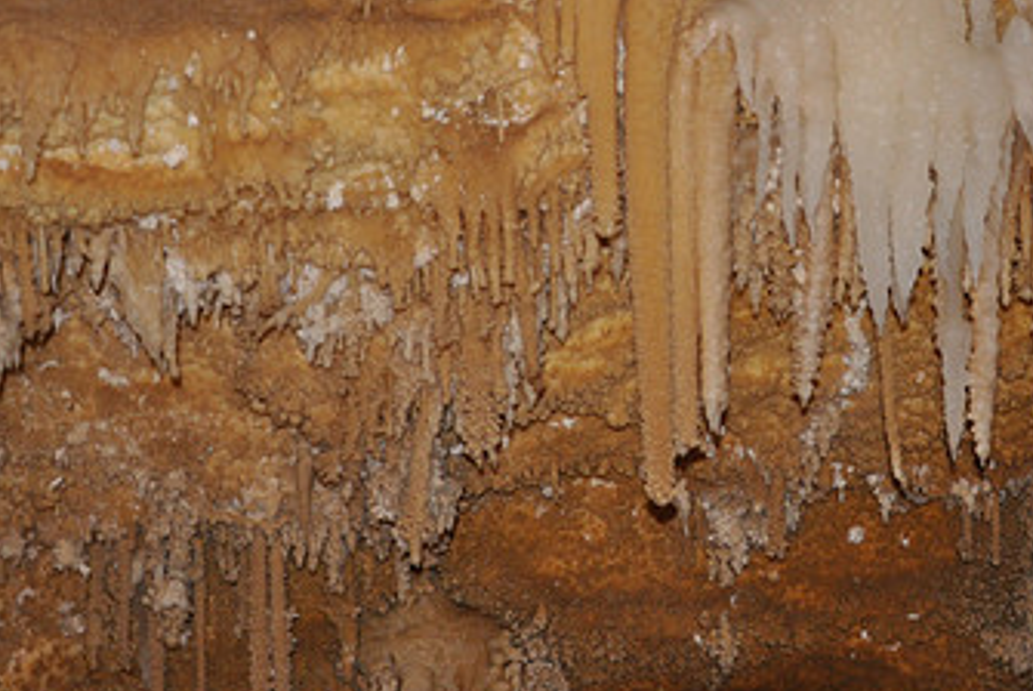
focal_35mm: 57
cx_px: 762
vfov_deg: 23.6
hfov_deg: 34.4
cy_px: 171
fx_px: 1637
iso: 800
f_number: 3.8
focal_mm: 22
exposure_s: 1/60
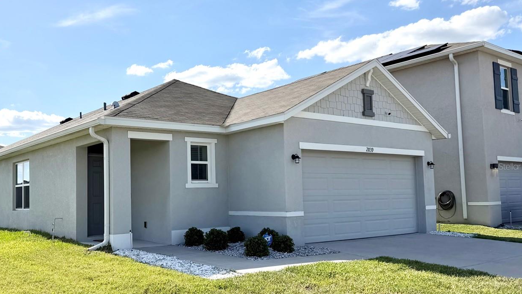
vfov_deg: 34.6
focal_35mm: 34
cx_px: 199
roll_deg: +1.0
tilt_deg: +3.6
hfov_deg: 57.4
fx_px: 471
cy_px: 166
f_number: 1.78
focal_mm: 6.76
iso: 80
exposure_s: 1/7353
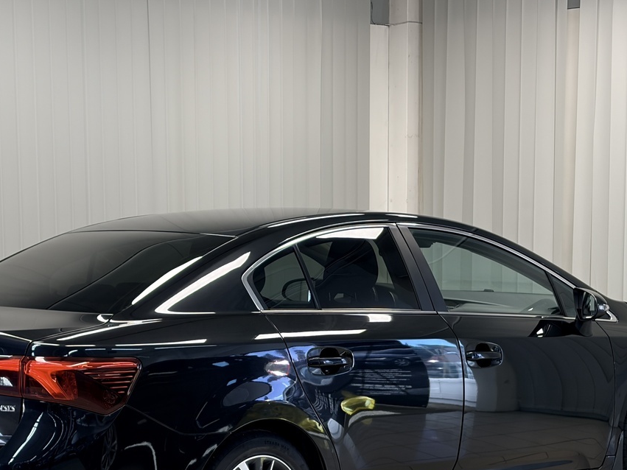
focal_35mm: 88
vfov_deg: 16.7
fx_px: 1594
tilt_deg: -6.9
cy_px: 371
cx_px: 279
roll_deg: +0.9
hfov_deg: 22.2
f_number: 1.6
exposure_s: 1/50
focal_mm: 5.96
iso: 40
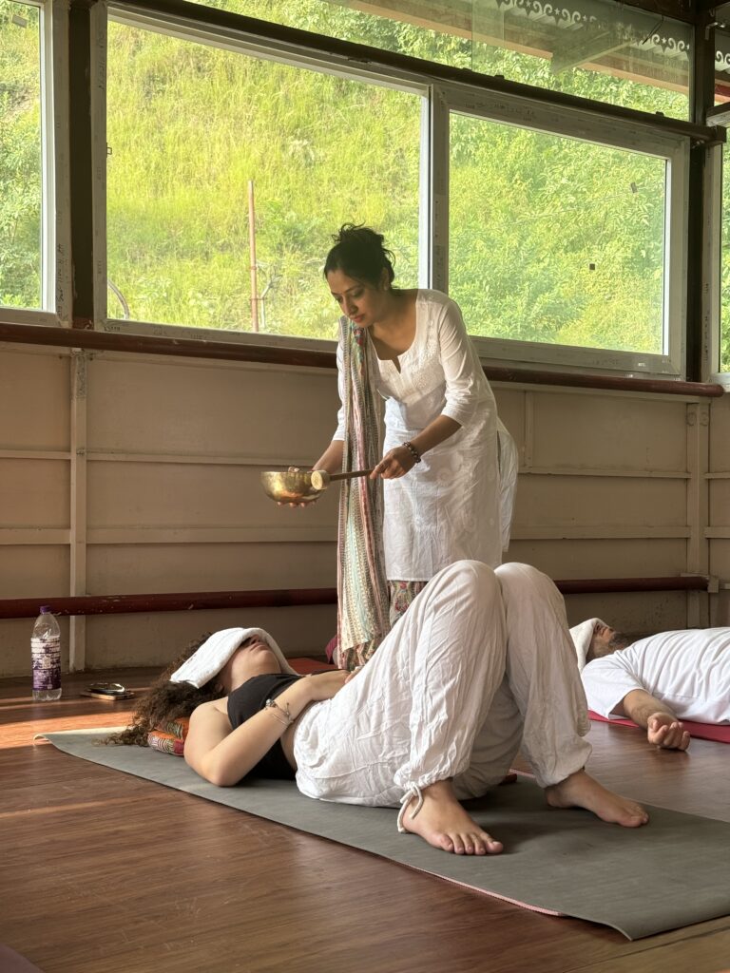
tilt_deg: +0.7
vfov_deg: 39.7
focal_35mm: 48
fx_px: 1350
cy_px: 486
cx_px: 365
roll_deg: -0.9
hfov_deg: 30.3
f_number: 1.78
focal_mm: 6.76
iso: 64
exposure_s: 1/229
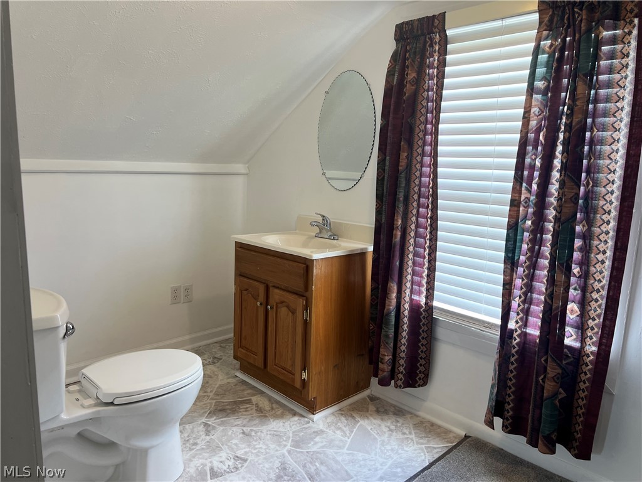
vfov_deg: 53.1
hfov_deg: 67.3
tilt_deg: -8.5
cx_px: 321
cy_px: 241
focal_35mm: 26
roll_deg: -1.9
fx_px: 482
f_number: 1.5
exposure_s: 1/120
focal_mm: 5.7
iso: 80
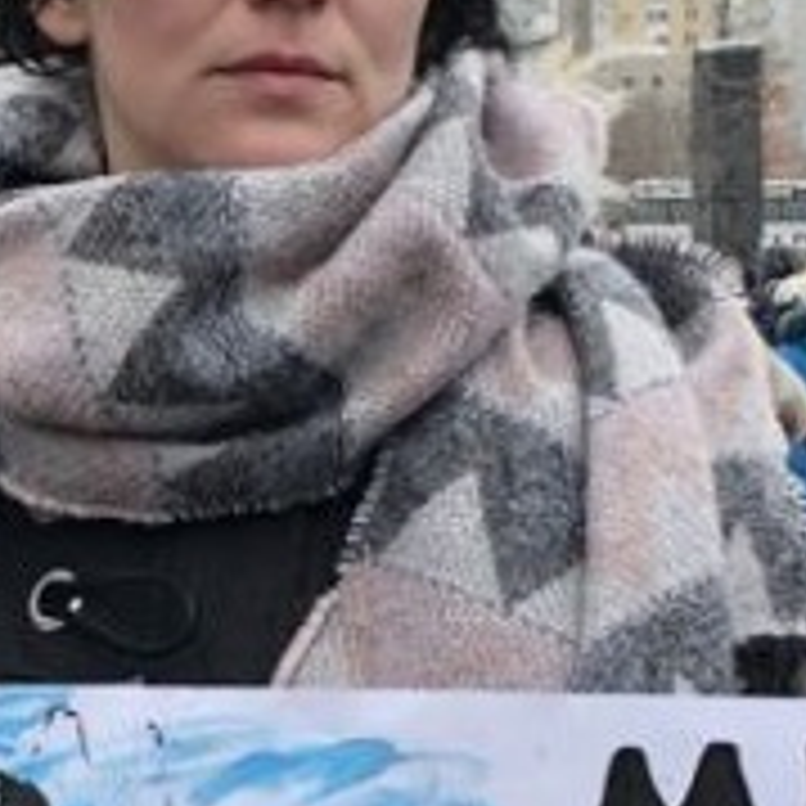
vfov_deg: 17.7
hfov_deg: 17.5
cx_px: 117
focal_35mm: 98
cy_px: 567
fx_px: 2582
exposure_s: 1/125
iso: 100
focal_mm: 5.9
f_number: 3.5
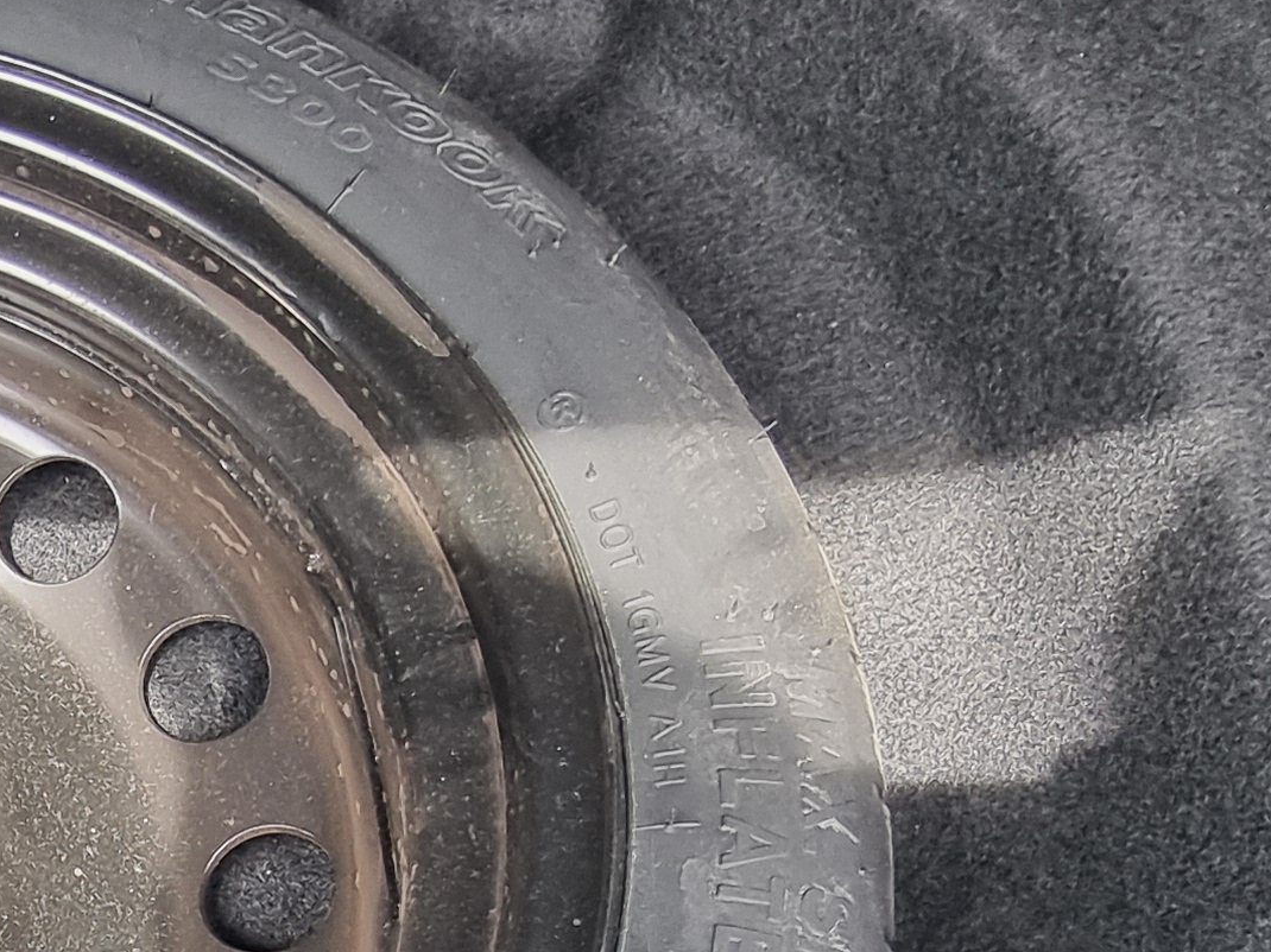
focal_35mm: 49
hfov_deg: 32.1
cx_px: -270
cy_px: 982
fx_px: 1799
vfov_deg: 27.7
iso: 64
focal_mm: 2.2
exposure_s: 1/120
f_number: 2.2
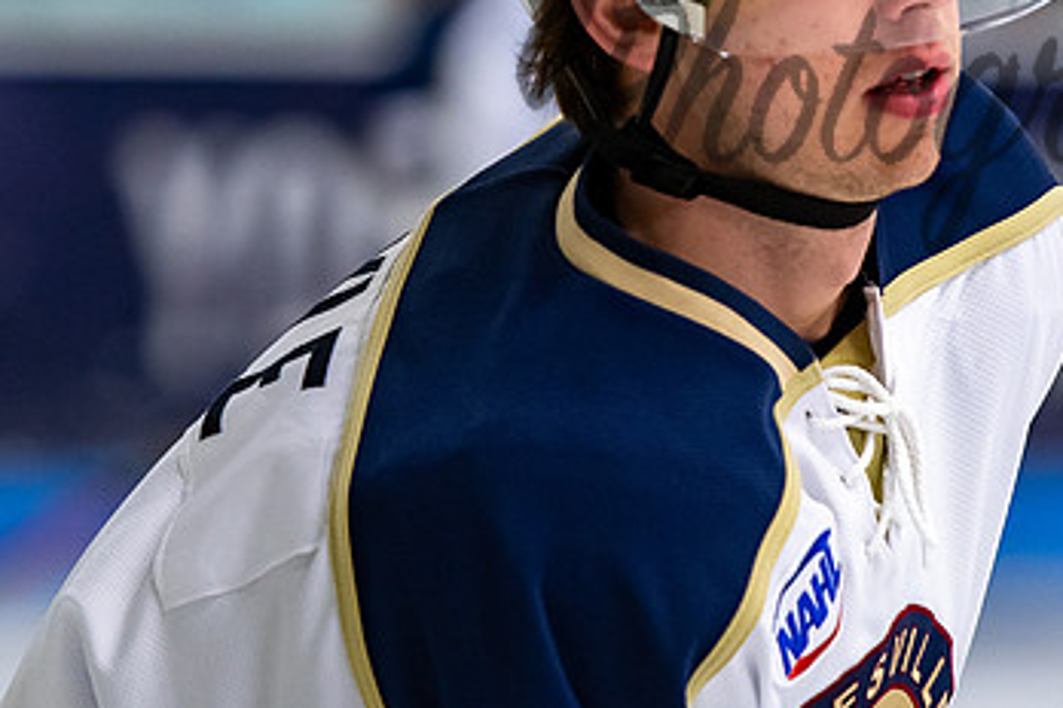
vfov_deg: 2.5
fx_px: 16150
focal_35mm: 547
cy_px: 30
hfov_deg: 3.8
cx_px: 588
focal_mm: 185
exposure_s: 1/800
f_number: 3.2
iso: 800
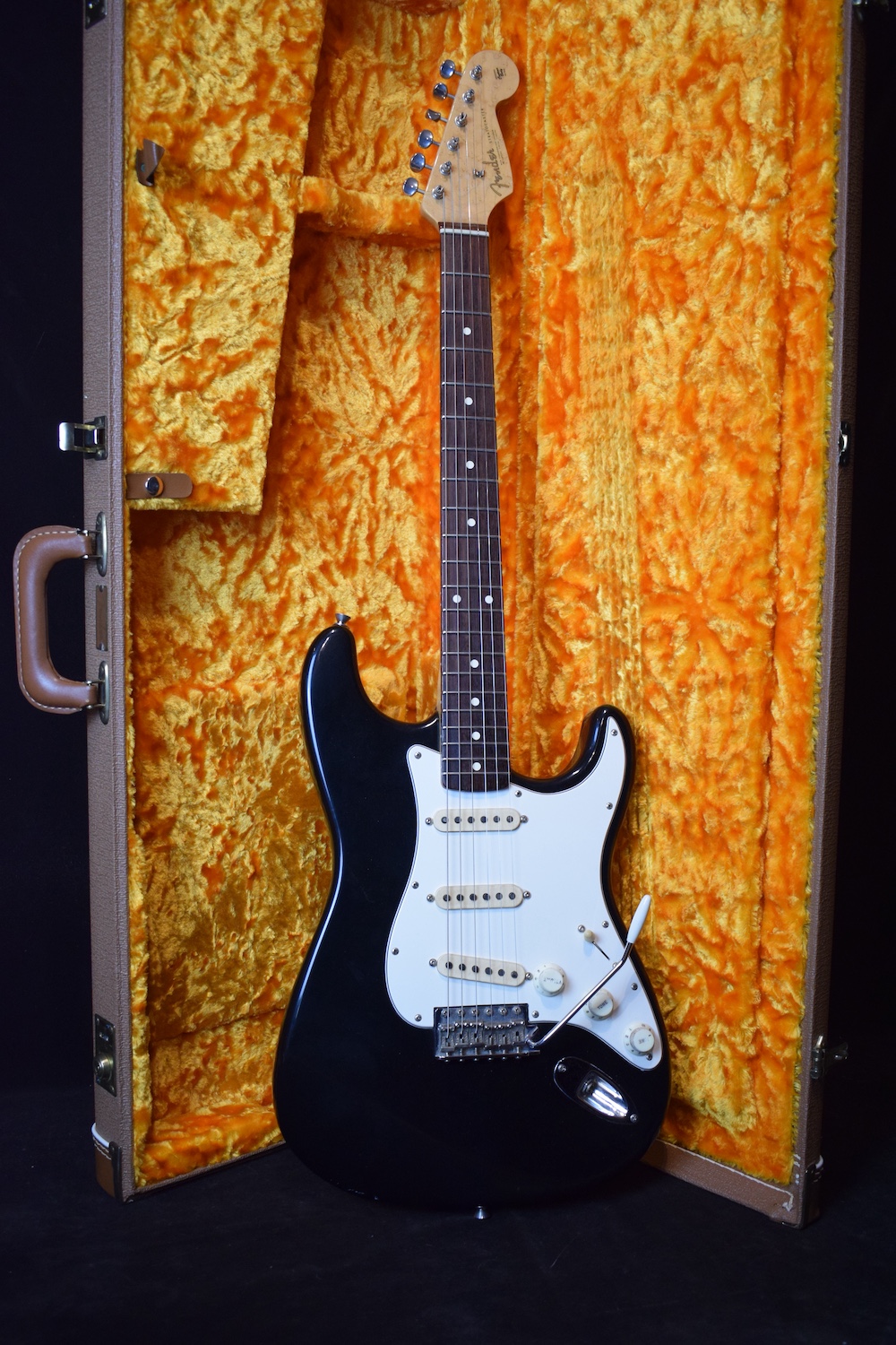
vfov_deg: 55.1
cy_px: 672
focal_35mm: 34
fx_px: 1288
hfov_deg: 38.4
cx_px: 448
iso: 1250
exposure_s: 1/60
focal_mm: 23
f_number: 3.8
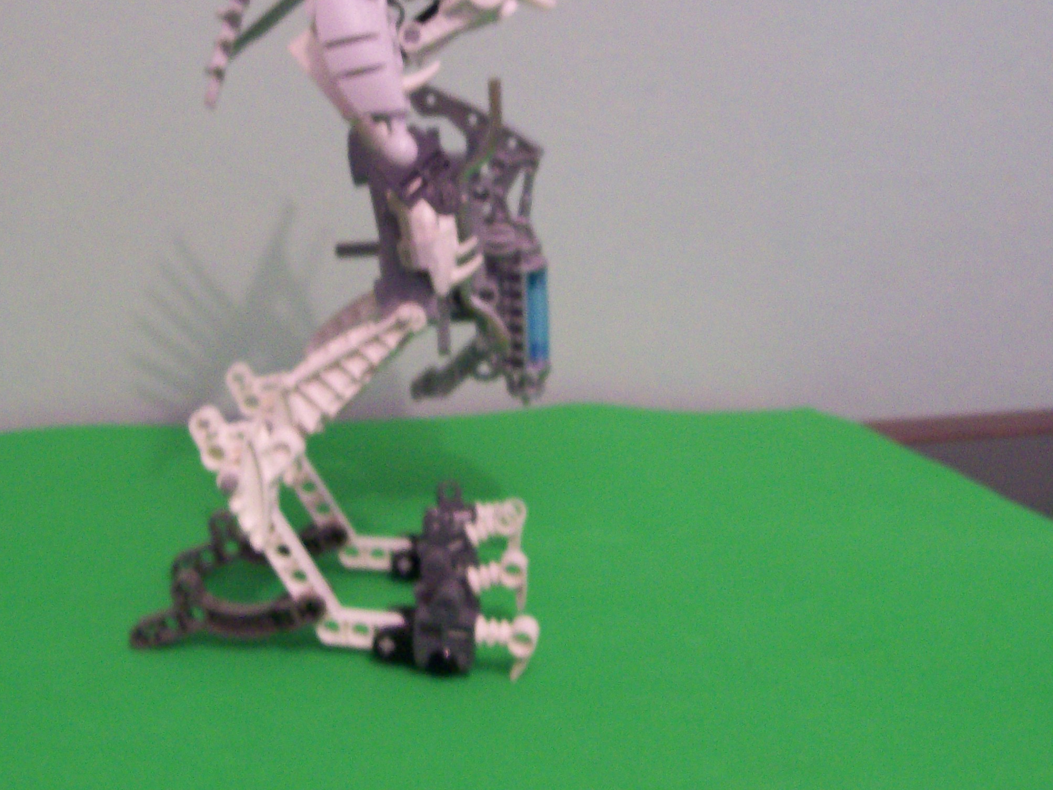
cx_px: 411
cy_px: 195
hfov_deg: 34.8
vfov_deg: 26.2
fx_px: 1673
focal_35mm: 55
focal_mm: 6
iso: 160
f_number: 2.7
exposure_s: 1/17.1
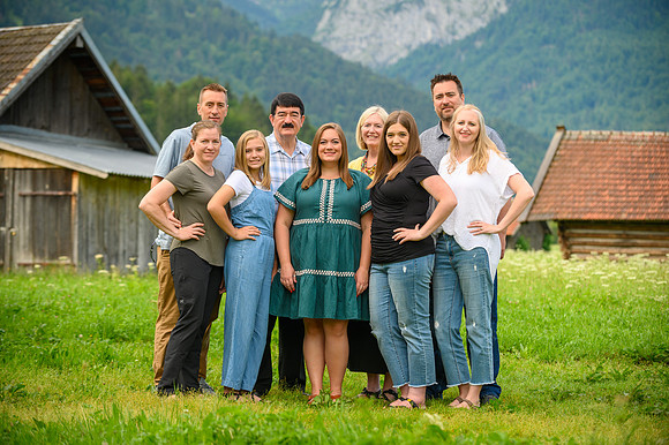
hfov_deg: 20.8
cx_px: 334
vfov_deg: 13.9
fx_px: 1820
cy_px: 222
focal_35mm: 98
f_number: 4
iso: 125
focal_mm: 98
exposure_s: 1/500
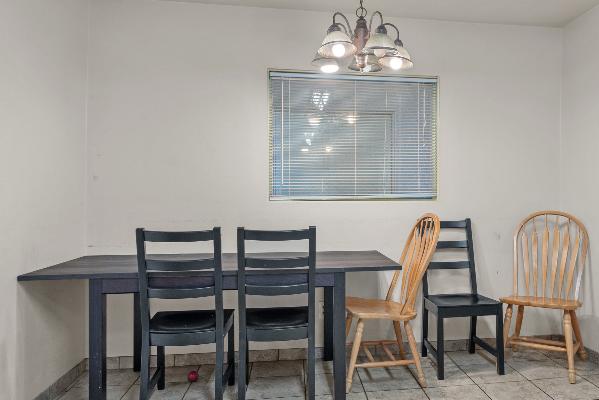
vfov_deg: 45.4
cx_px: 374
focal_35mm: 29
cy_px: 187
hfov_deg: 63.3
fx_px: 478
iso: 500
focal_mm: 20.5
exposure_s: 1/1.67
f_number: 8
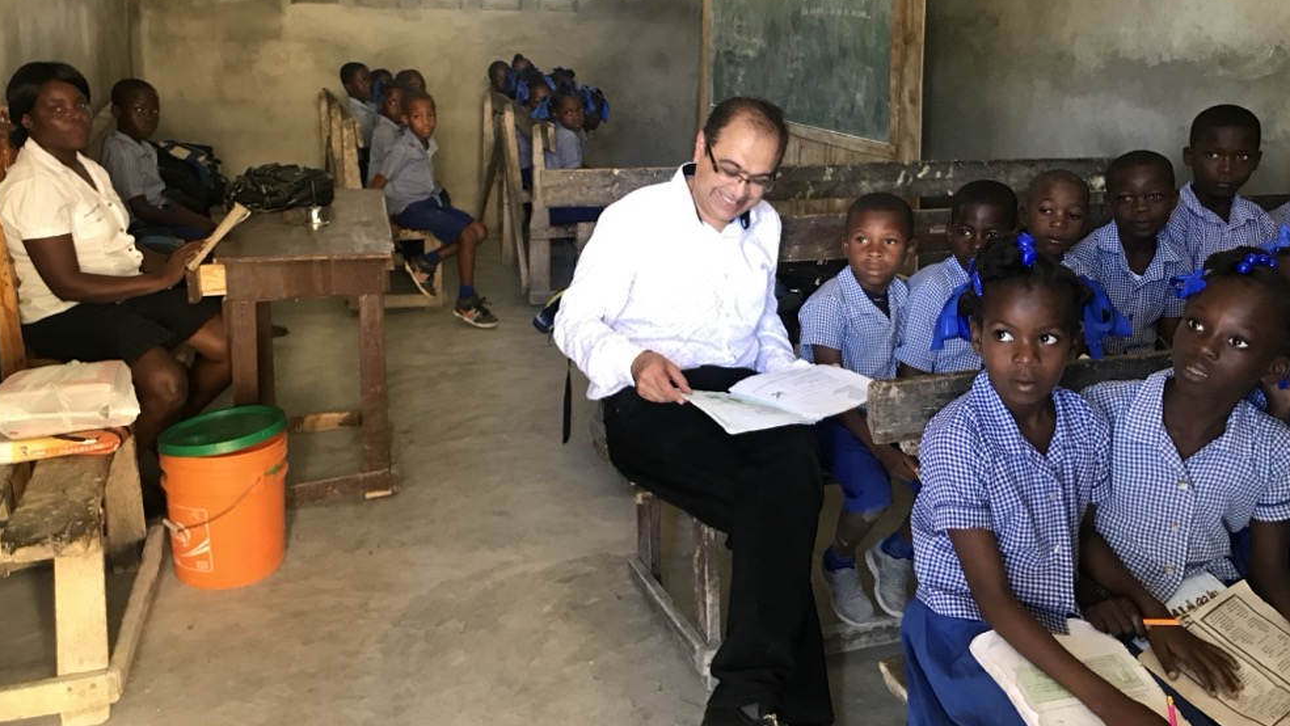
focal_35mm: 31
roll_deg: -1.3
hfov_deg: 62.6
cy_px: 263
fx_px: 1061
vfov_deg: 37.5
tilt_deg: -14.9
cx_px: 645
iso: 64
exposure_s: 1/15
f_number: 1.8
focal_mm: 3.99
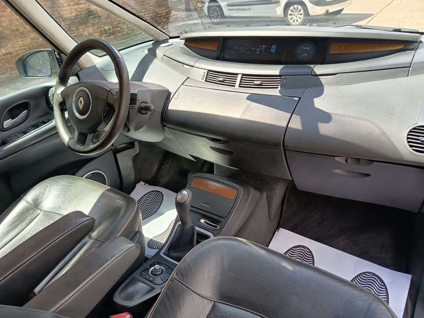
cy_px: 161
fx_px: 306
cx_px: 214
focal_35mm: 25
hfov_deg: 69.4
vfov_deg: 54.9
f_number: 1.7
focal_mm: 5.24
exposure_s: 1/100
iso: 96
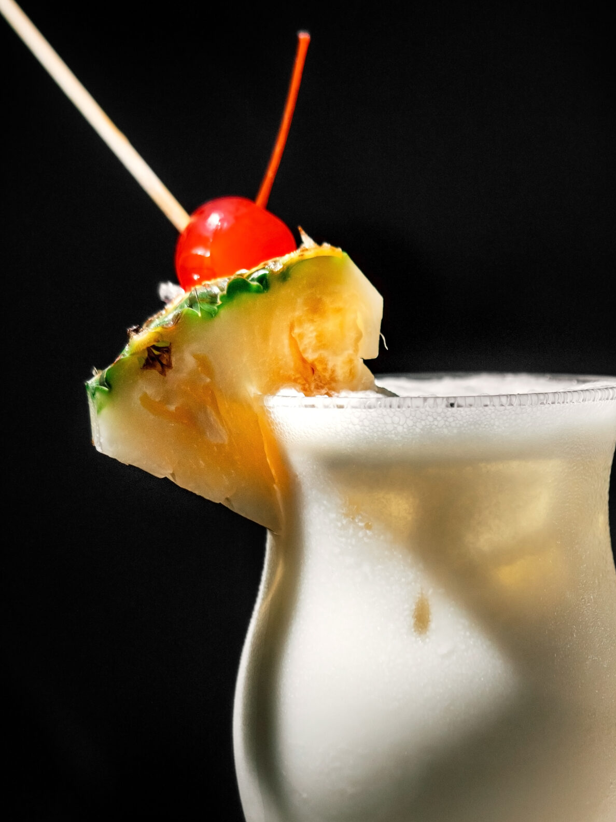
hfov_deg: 7.7
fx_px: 4603
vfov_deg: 10.2
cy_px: 454
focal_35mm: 194
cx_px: 419
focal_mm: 60
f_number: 2.8
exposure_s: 1/400
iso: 400
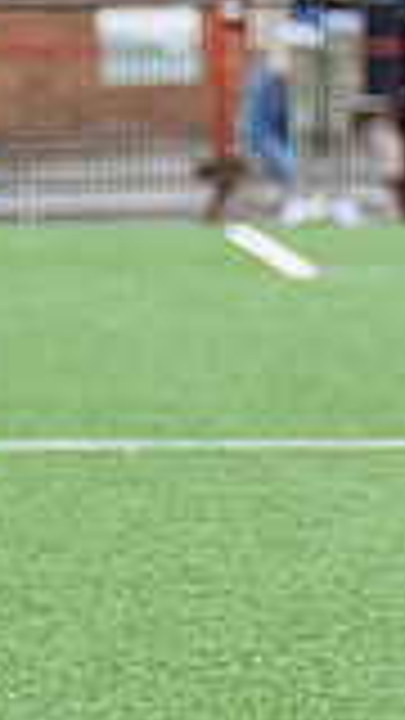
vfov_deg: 2.0
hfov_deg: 1.1
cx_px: 1204
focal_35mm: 1092
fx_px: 20848
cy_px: 162
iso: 800
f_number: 4
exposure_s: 1/1600
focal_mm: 165
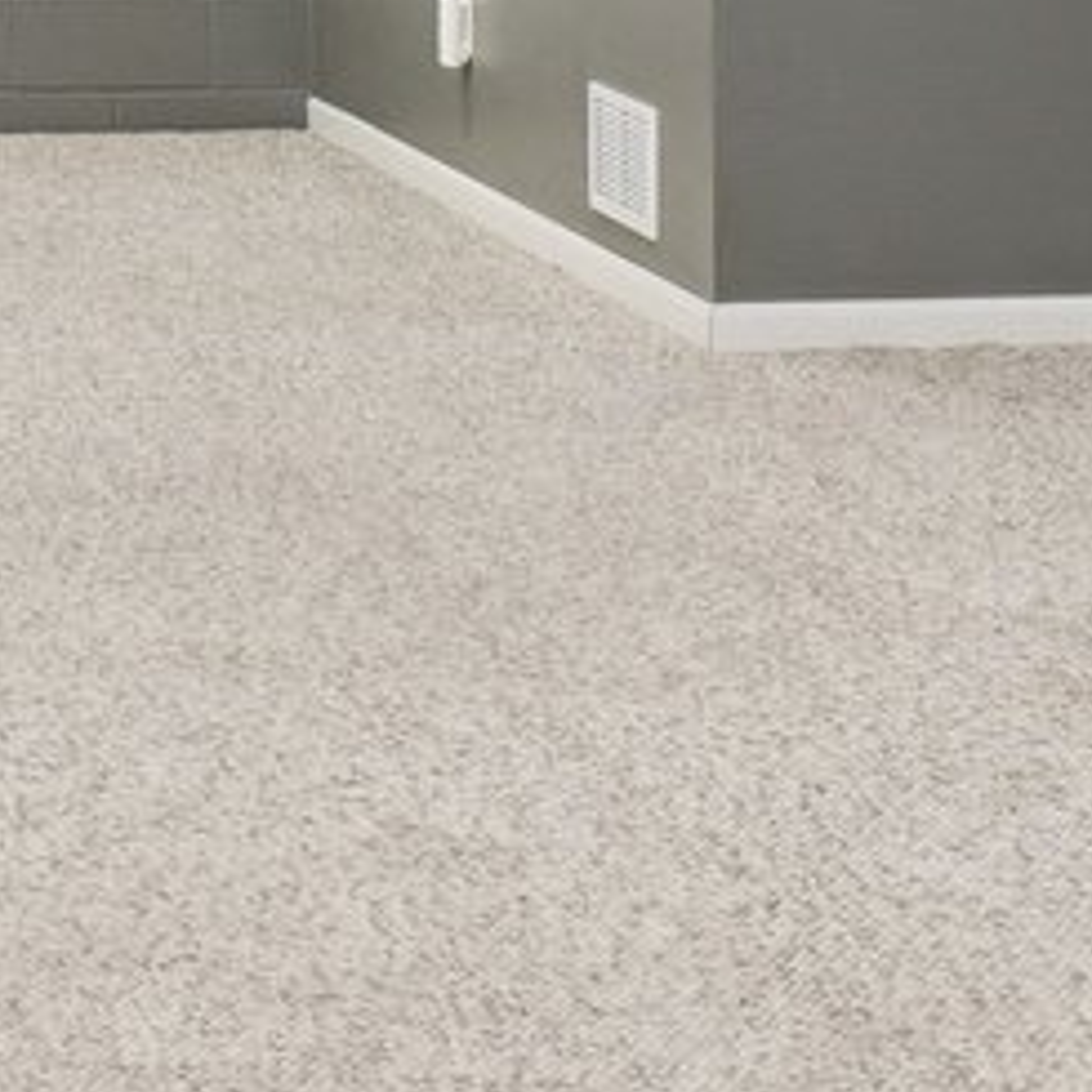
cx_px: -579
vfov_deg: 13.0
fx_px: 4568
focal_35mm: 128
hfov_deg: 12.9
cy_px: -457
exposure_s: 1/4
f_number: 8
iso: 400
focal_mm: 12
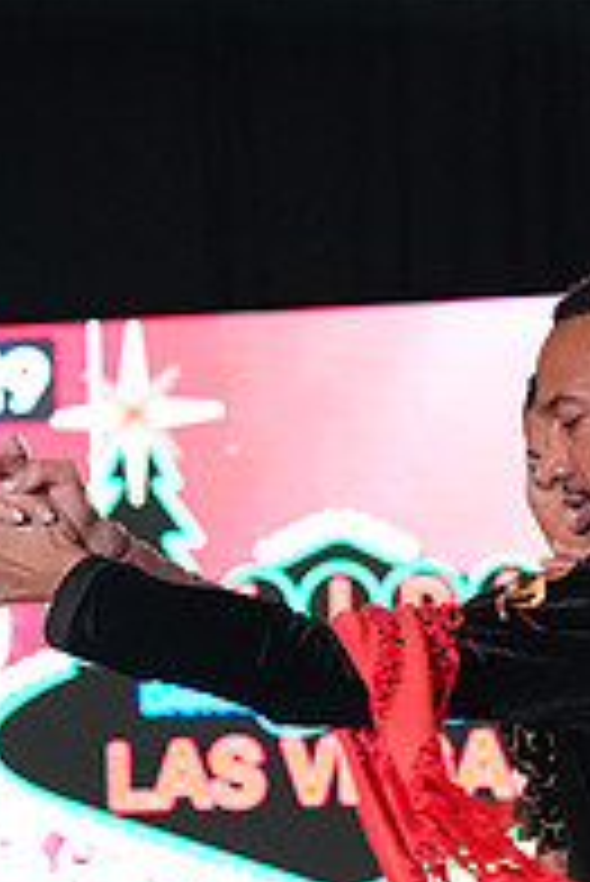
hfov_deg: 4.9
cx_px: 583
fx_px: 6822
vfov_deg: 7.3
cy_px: 1242
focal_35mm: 278
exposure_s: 1/400
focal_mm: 94
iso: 8000
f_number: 5.6
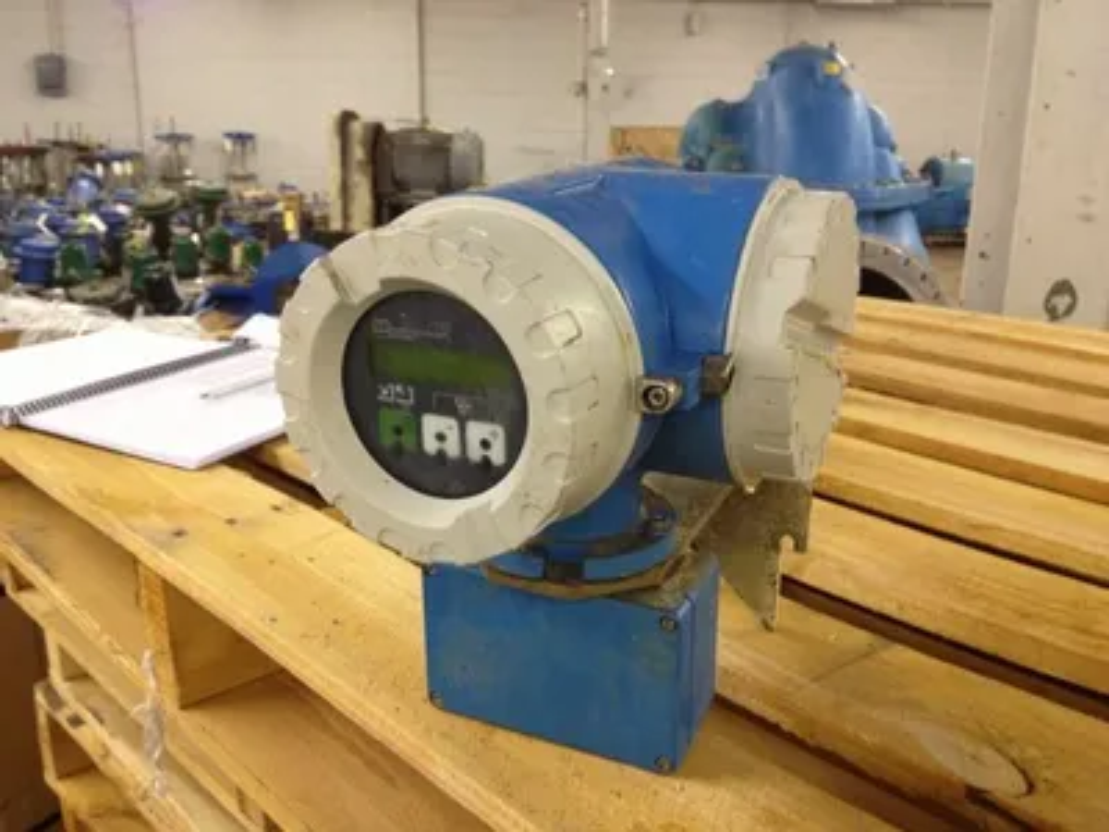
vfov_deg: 40.7
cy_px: 416
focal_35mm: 35
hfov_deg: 52.6
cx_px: 554
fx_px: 1121
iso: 160
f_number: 2.4
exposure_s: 1/20
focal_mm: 4.28
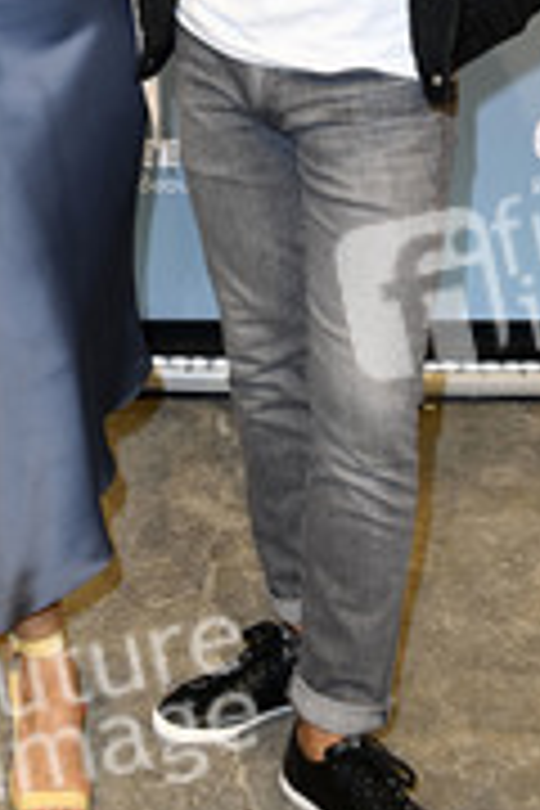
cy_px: 50
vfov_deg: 24.5
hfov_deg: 17.0
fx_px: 1800
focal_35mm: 80
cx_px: 158
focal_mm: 36
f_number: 5.6
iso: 400
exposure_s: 1/160
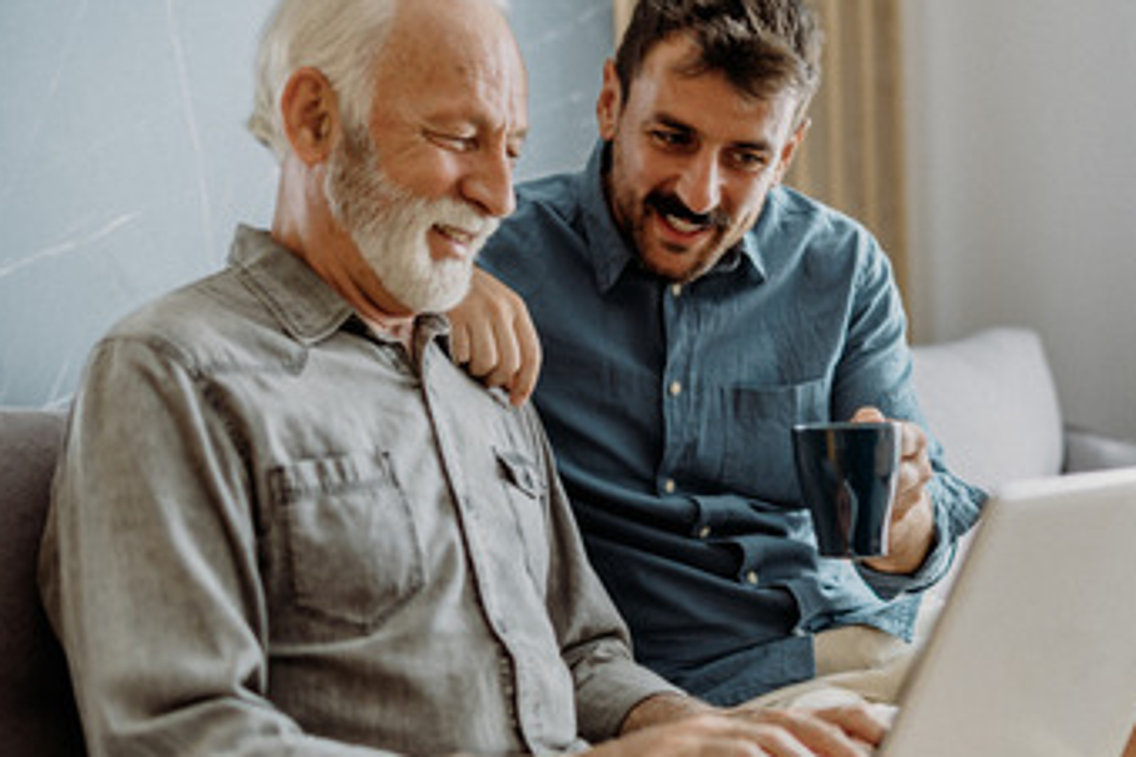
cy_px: 472
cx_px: 664
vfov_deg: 21.9
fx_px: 1956
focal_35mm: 62
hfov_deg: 32.3
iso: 160
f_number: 1.4
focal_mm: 35
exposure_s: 1/160
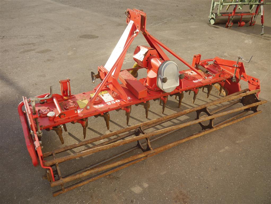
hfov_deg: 63.4
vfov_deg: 49.8
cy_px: 102
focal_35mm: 28
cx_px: 136
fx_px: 219
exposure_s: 1/500
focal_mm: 14
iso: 160
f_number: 4
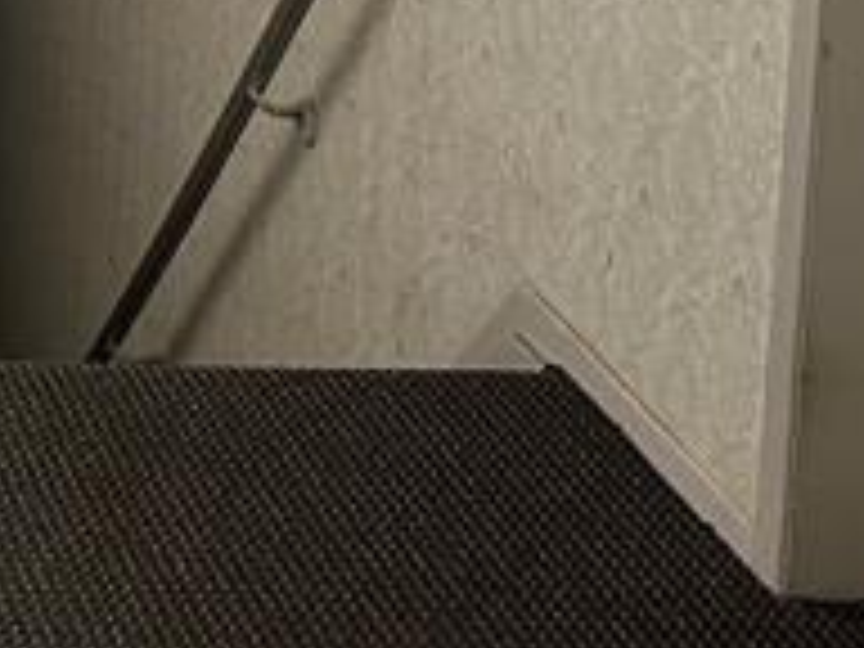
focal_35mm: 128
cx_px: -580
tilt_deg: -5.7
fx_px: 3195
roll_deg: -1.1
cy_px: -608
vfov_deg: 10.7
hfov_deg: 14.0
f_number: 1.78
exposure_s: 1/64
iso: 250
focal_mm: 6.86
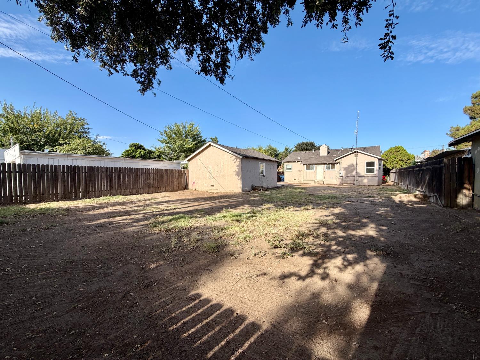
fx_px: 194
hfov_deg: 102.1
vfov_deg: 85.7
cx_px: 240
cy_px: 180
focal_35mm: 14
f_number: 2.2
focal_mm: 2.22
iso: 25
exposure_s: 1/770
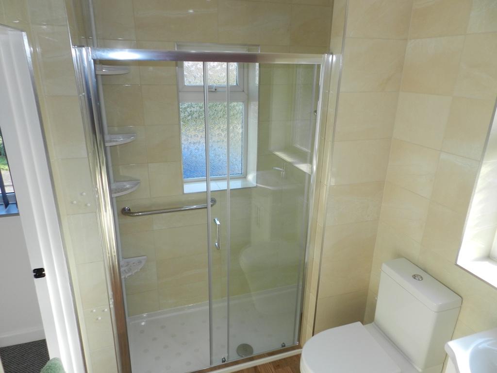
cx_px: 248
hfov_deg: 73.9
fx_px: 330
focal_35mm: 23
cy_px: 186
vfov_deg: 58.9
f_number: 3.4
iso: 160
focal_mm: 4
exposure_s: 1/100
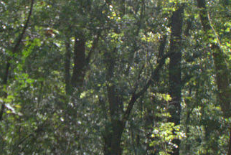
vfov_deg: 9.9
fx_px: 861
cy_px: -80
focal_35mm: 134
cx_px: 203
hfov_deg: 15.1
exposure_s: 1/500
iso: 400
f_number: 3.5
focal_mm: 18
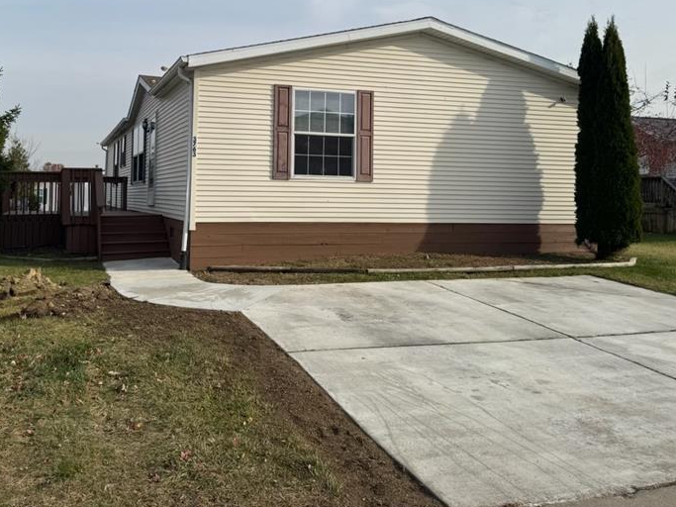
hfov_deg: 51.2
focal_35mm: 36
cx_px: 297
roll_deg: -0.4
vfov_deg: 38.9
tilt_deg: +3.4
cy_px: 149
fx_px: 703
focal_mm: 6.76
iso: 80
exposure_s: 1/5814
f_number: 1.78
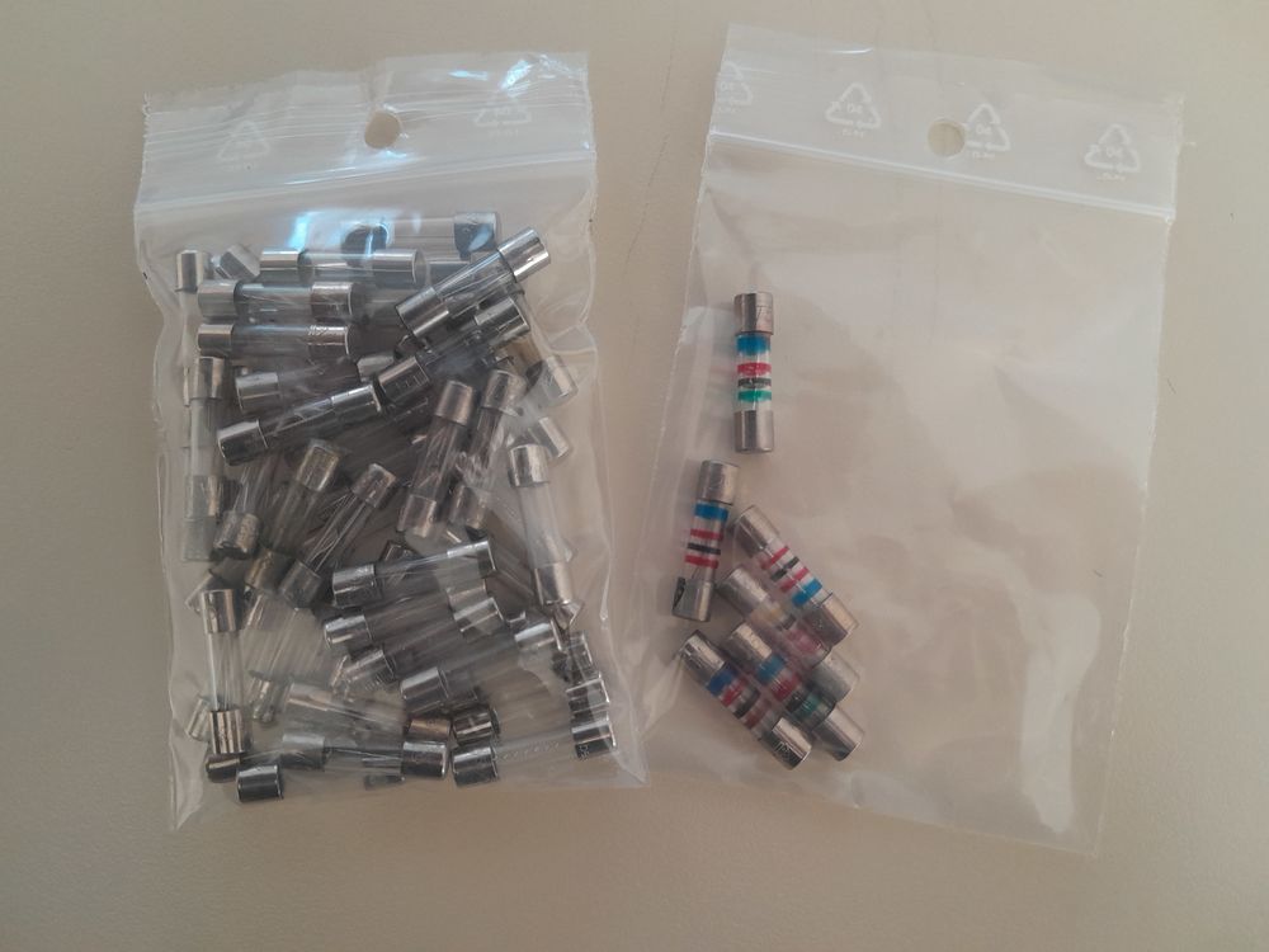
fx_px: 990
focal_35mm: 27
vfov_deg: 51.4
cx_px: 634
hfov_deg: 65.3
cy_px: 476
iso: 200
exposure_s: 1/50
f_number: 1.8
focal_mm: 4
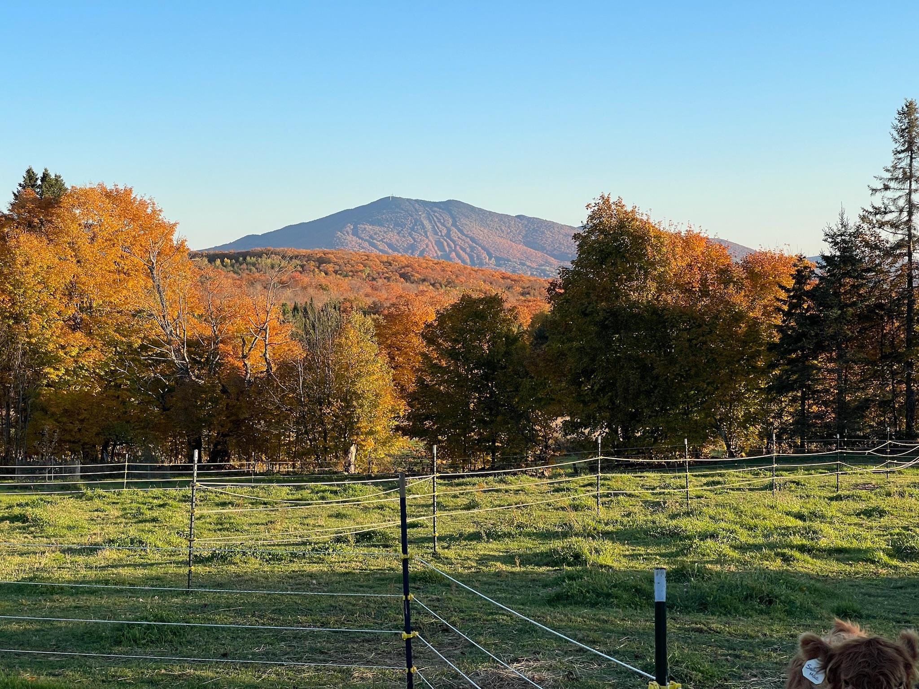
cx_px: 460
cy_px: 344
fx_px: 1699
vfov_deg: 22.9
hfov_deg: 30.3
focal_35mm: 64
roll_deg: -0.2
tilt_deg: -2.0
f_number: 2.2
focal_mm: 7.5
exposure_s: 1/523
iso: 20
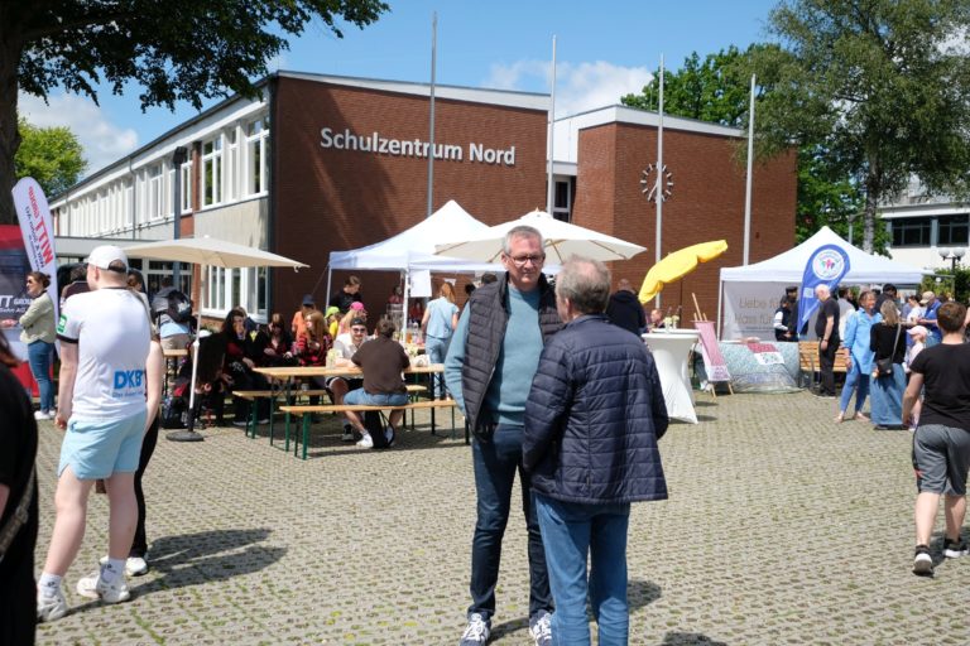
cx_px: 485
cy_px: 323
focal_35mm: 36
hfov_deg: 53.1
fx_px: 970
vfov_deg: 36.9
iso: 200
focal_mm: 24
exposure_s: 1/1250
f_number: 4
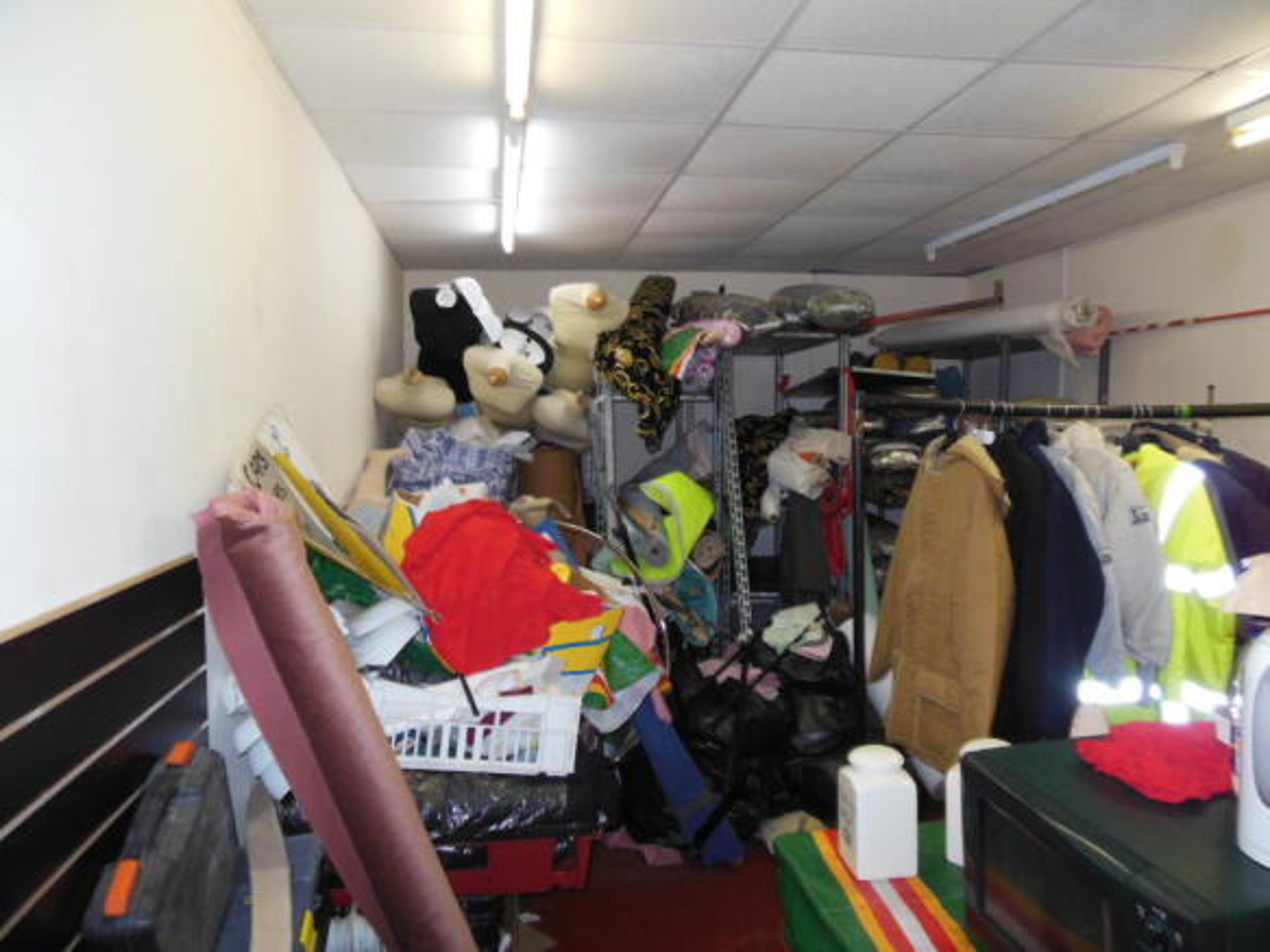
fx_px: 917
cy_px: 476
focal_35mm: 25
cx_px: 635
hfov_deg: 69.4
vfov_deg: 54.9
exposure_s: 1/25
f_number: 3.2
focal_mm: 4.5
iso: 200
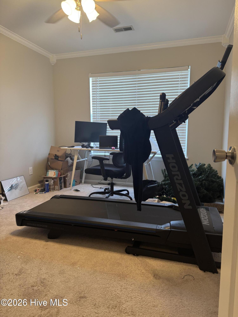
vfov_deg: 71.6
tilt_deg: -6.6
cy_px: 158
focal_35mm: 24
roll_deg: -1.2
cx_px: 119
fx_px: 220
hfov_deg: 56.8
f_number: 1.78
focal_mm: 6.76
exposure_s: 1/60
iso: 125
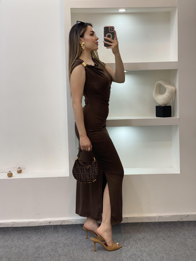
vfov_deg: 36.8
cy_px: 130
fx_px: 393
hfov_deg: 28.0
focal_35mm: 52
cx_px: 98
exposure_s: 1/100
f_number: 2
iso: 80
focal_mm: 6
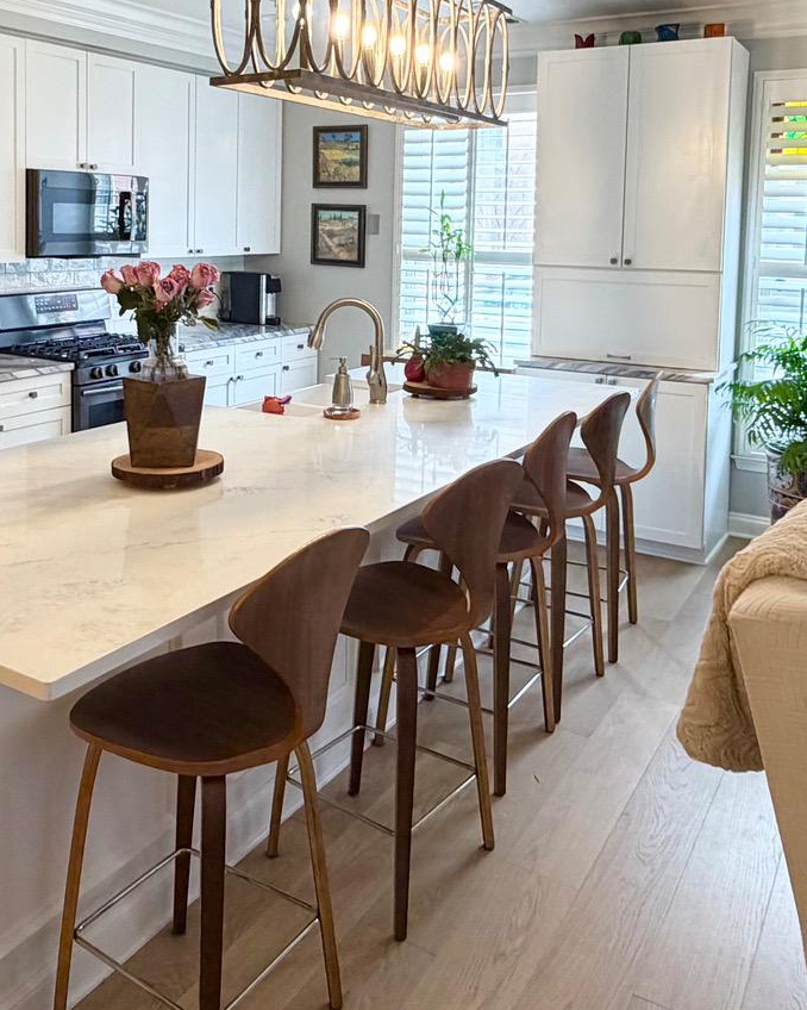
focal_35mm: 33
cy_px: 298
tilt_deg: -4.1
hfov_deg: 44.3
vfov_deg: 52.6
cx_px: 332
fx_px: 986
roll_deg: -0.3
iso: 200
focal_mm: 2.22
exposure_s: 1/60
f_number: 2.2
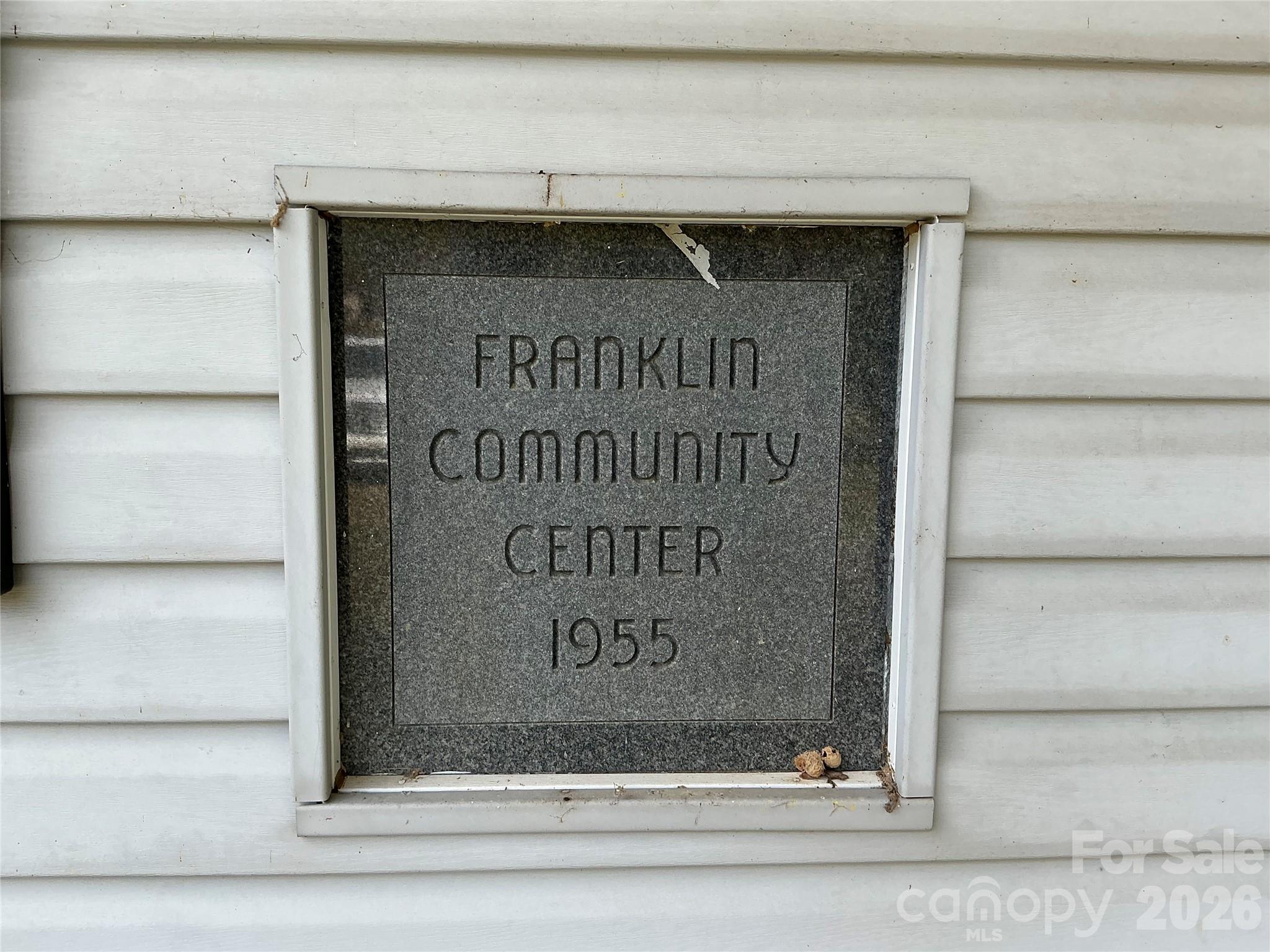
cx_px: 635
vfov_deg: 49.7
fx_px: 1027
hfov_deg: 63.4
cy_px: 476
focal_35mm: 28
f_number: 1.8
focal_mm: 3
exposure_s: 1/193
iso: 20
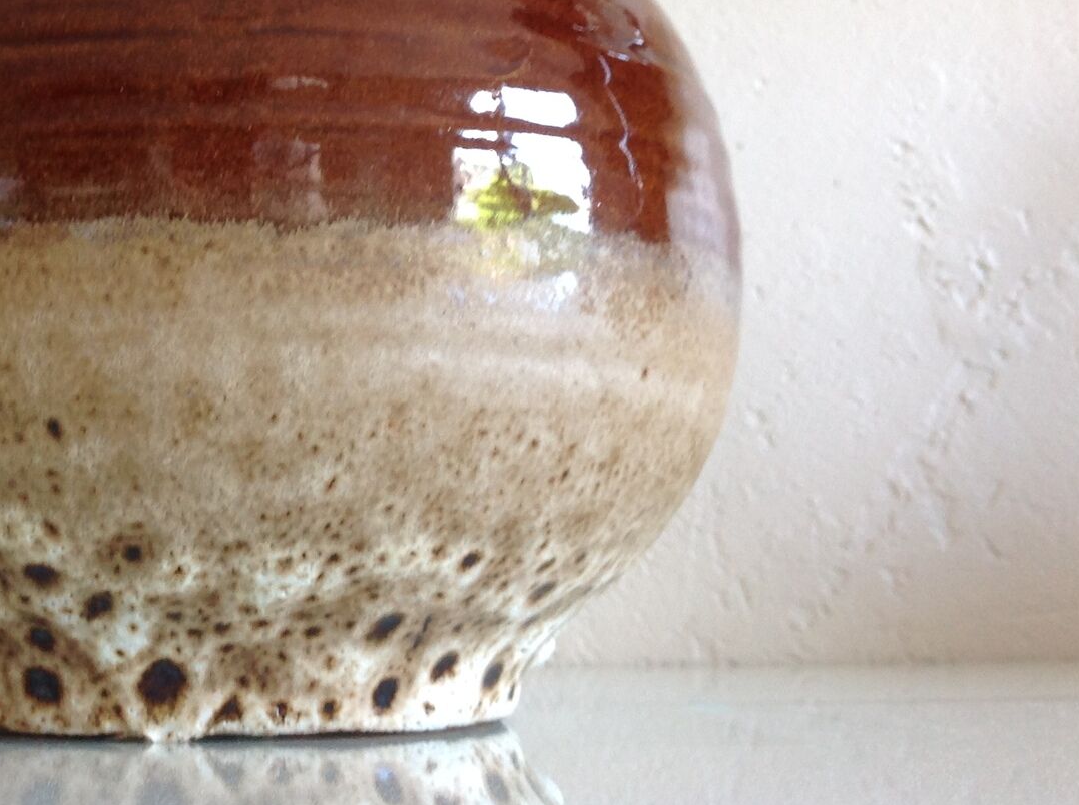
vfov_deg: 22.0
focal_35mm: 65
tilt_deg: +14.9
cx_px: 151
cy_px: 73
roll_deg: -0.3
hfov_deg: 28.9
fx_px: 2023
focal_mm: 4.28
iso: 64
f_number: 2.4
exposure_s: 1/15
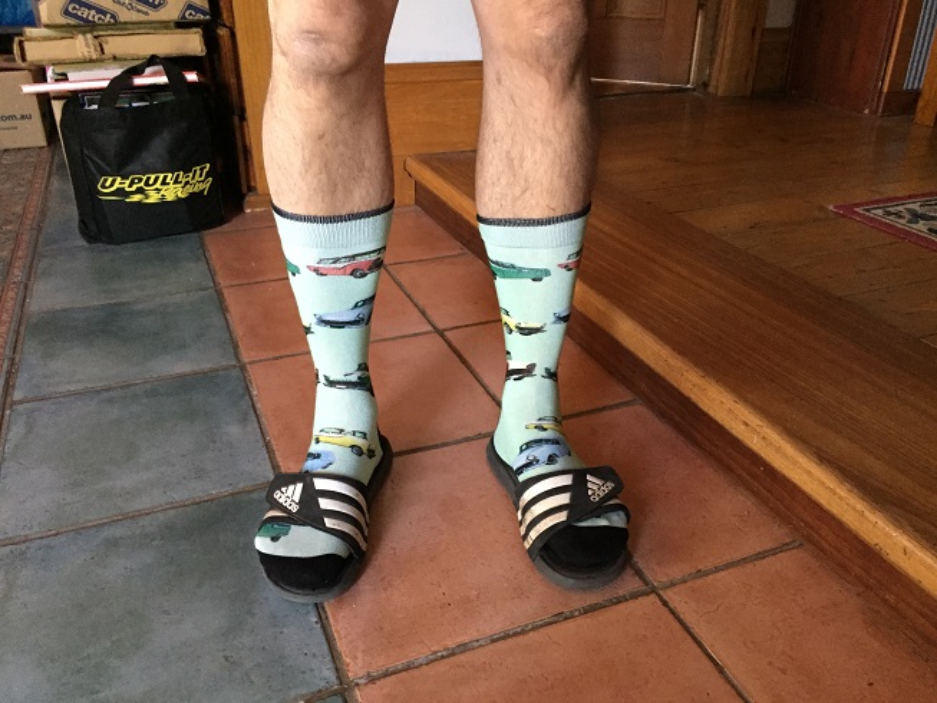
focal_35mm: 29
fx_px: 785
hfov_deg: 61.7
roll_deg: +0.1
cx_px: 468
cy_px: 352
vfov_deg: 48.2
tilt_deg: -27.5
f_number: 2.2
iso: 250
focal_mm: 4.15
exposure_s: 1/17
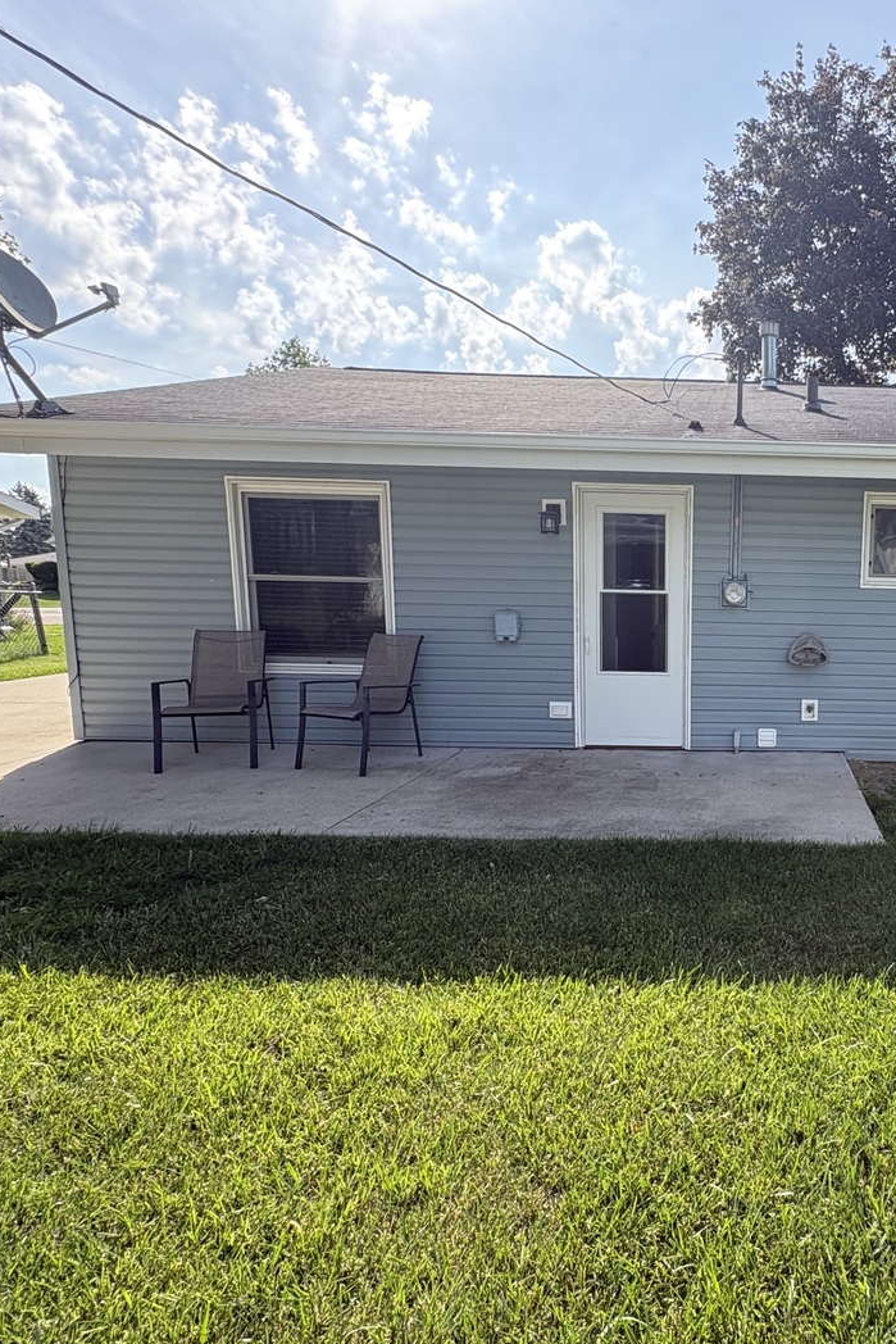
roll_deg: -0.9
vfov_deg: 84.0
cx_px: 763
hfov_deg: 55.7
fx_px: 746
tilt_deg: -6.1
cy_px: 681
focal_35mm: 20
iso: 64
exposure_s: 1/473
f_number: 2.2
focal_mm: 2.22
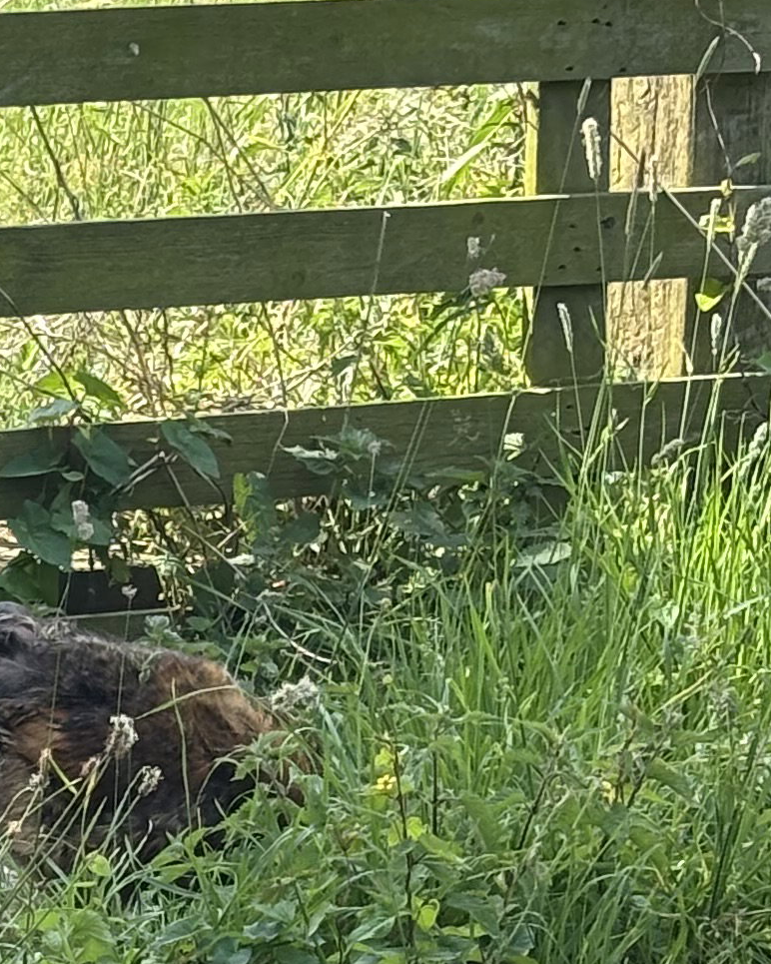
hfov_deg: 7.1
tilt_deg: -13.6
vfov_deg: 9.0
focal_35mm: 212
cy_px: 1080
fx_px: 6047
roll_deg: +0.0
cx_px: -673
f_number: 1.6
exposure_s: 1/517
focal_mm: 5.96
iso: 32
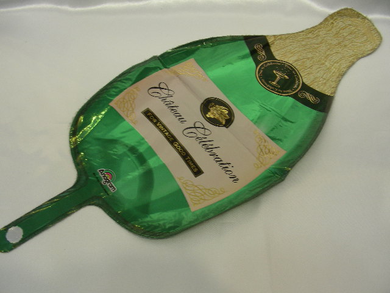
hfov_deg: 49.0
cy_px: 146
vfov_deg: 37.7
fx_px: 428
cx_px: 195
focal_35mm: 38
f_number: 3.5
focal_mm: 6.3
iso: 50
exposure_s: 1/7.5
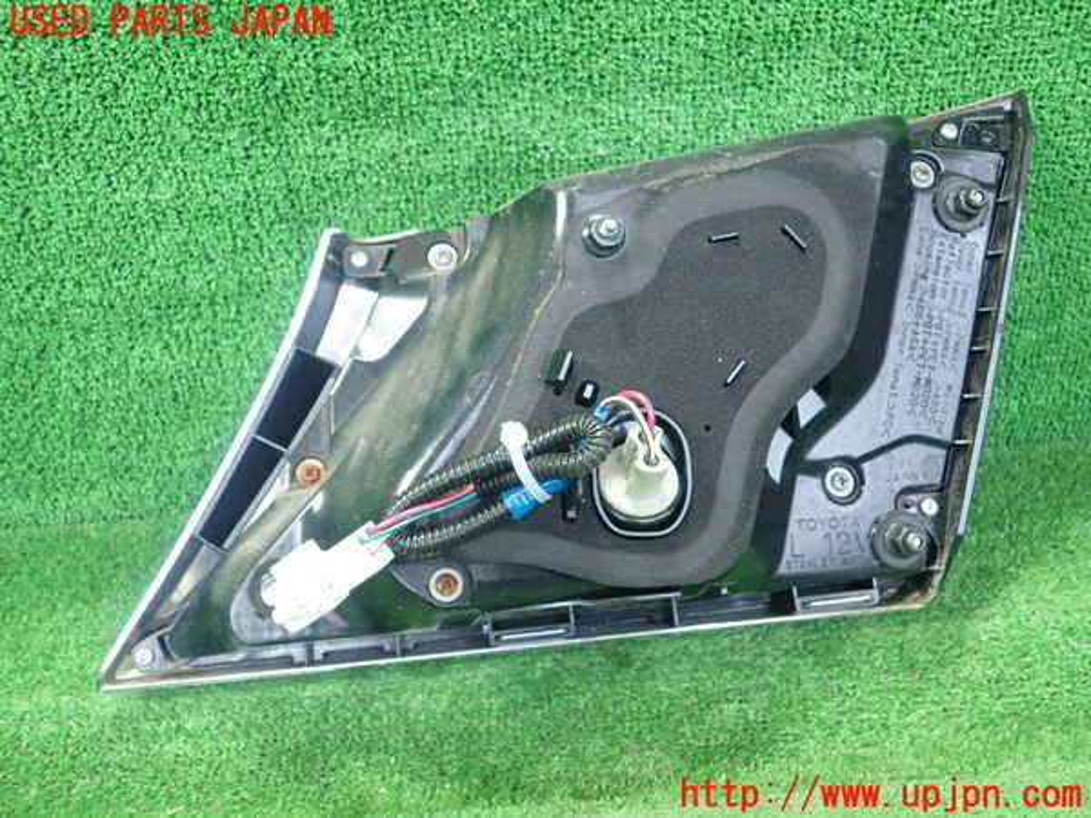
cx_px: 546
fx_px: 946
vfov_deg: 46.8
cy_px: 409
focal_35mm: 30
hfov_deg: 60.0
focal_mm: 5.5
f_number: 2.3
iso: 800
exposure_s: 1/125
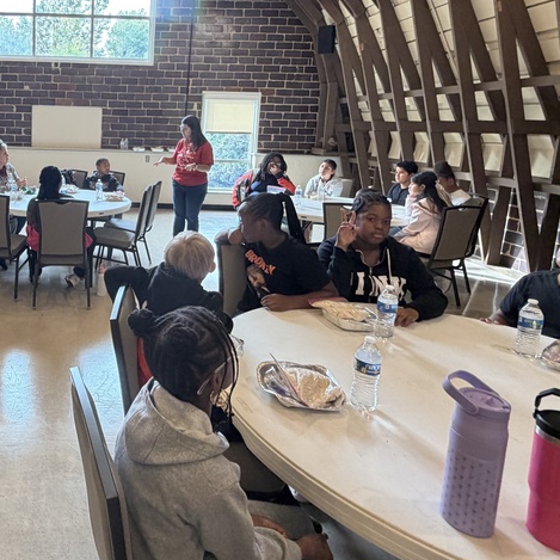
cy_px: 195
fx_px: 494
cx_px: 97
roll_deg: -1.9
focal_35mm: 27
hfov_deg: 54.2
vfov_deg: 58.0
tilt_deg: -8.1
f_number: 2.2
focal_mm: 2.22
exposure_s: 1/60
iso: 200
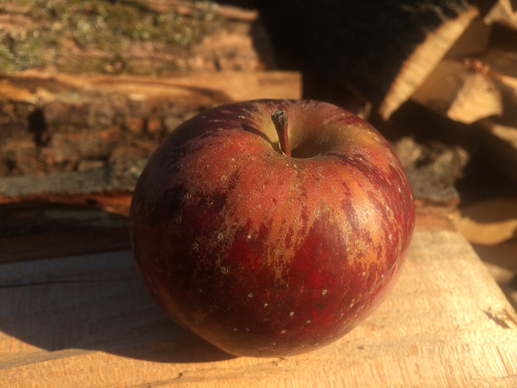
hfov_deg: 61.7
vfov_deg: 48.2
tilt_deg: -35.4
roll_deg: +3.7
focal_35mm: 29
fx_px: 433
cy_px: 194
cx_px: 258
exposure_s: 1/2740
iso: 32
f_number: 2.2
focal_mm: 4.15
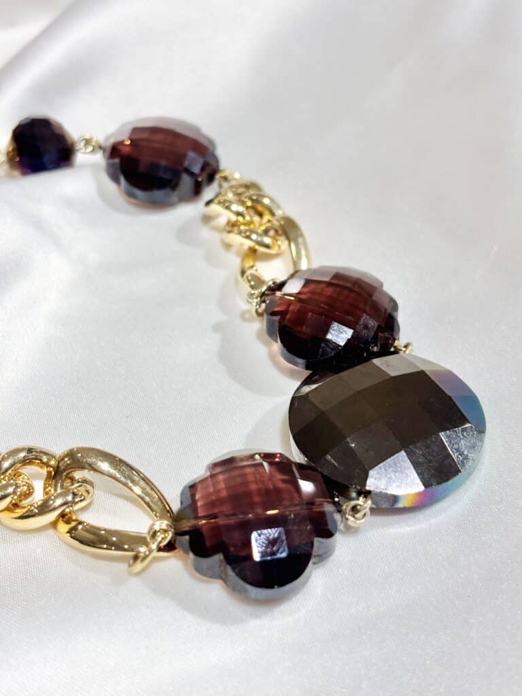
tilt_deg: -34.9
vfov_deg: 36.8
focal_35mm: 52
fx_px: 1046
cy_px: 348
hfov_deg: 28.0
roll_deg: +5.3
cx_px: 261
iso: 25
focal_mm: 5.96
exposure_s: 1/138
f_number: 1.6
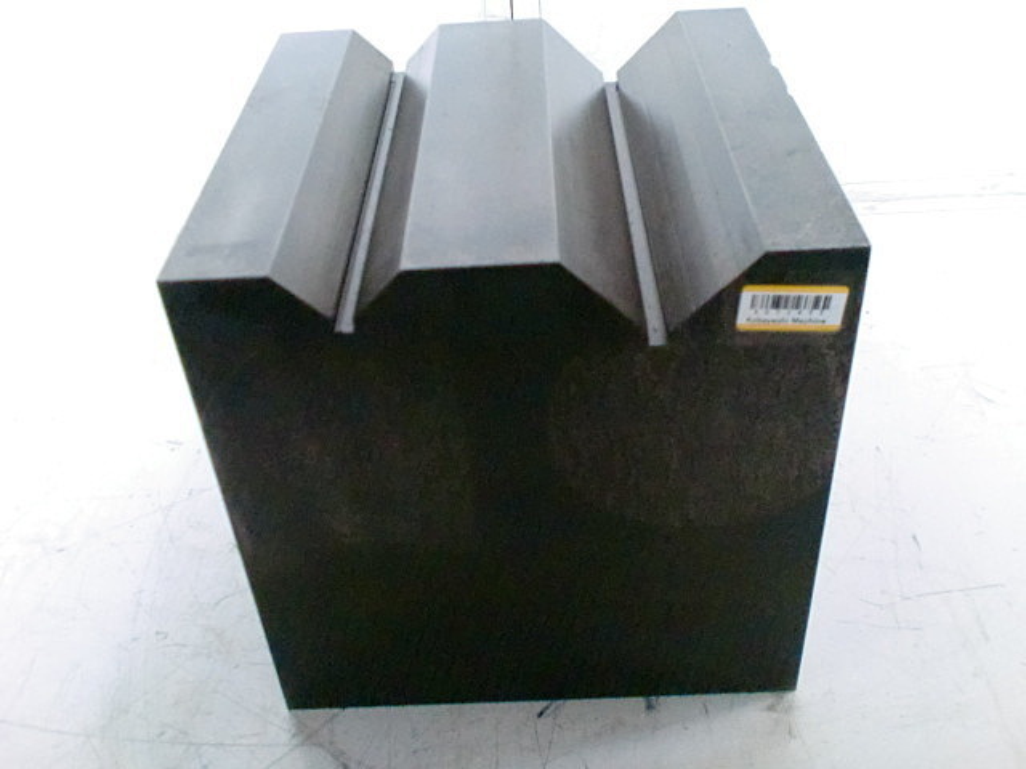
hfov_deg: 52.6
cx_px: 513
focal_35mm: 35
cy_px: 384
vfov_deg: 40.7
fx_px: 1037
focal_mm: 6.3
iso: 1600
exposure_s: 1/40
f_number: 3.1
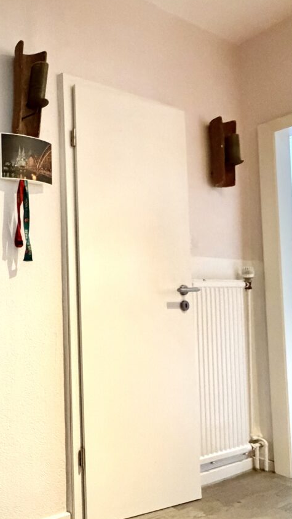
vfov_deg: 71.8
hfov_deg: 31.8
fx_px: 358
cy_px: 283
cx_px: -103
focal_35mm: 26
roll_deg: +0.6
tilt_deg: +3.0
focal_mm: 2.22
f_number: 2.2
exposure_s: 1/50
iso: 1000
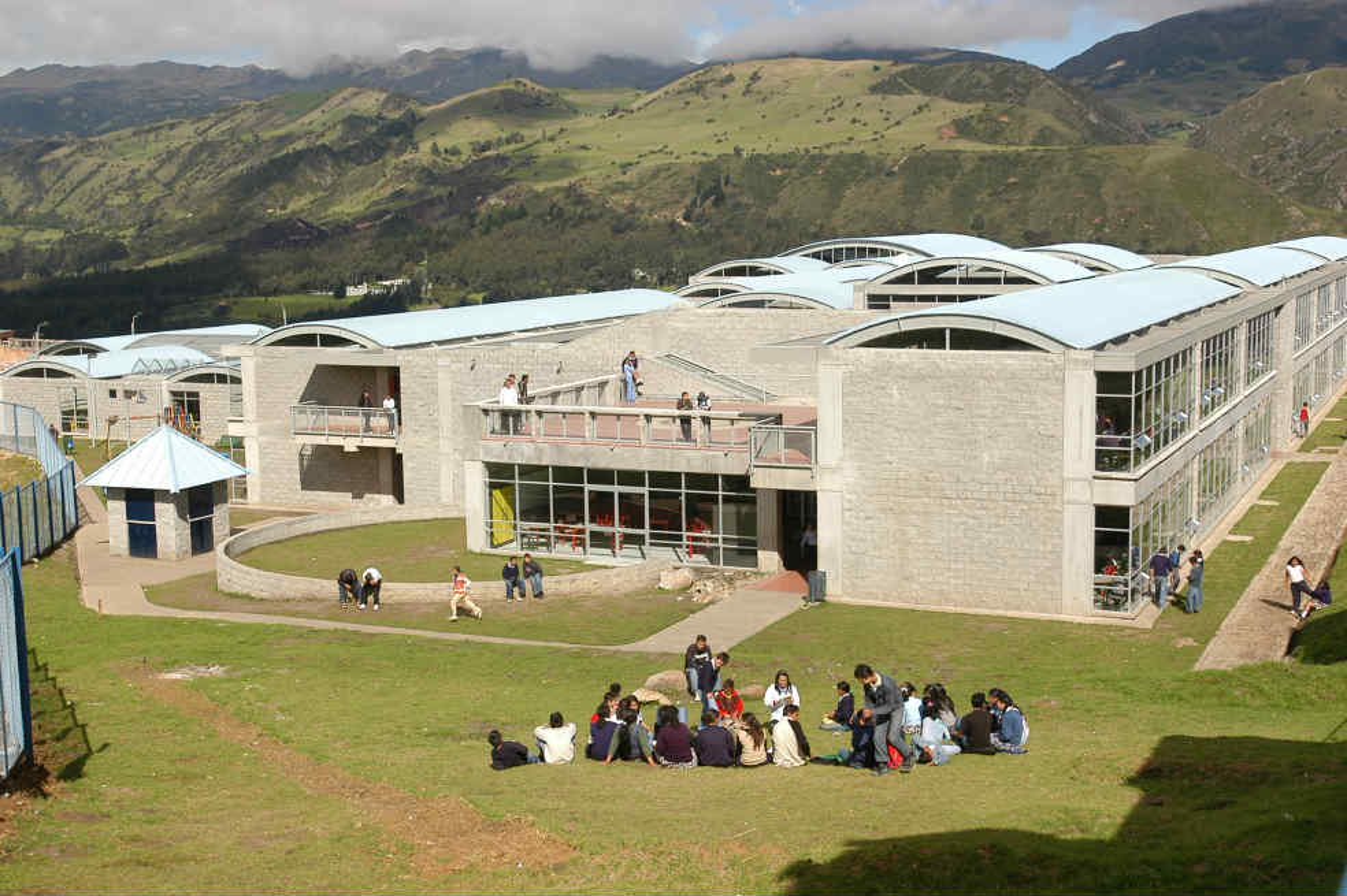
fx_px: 1683
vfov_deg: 29.8
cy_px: 448
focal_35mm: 45
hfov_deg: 43.6
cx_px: 674
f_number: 11
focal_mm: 30
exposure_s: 1/500
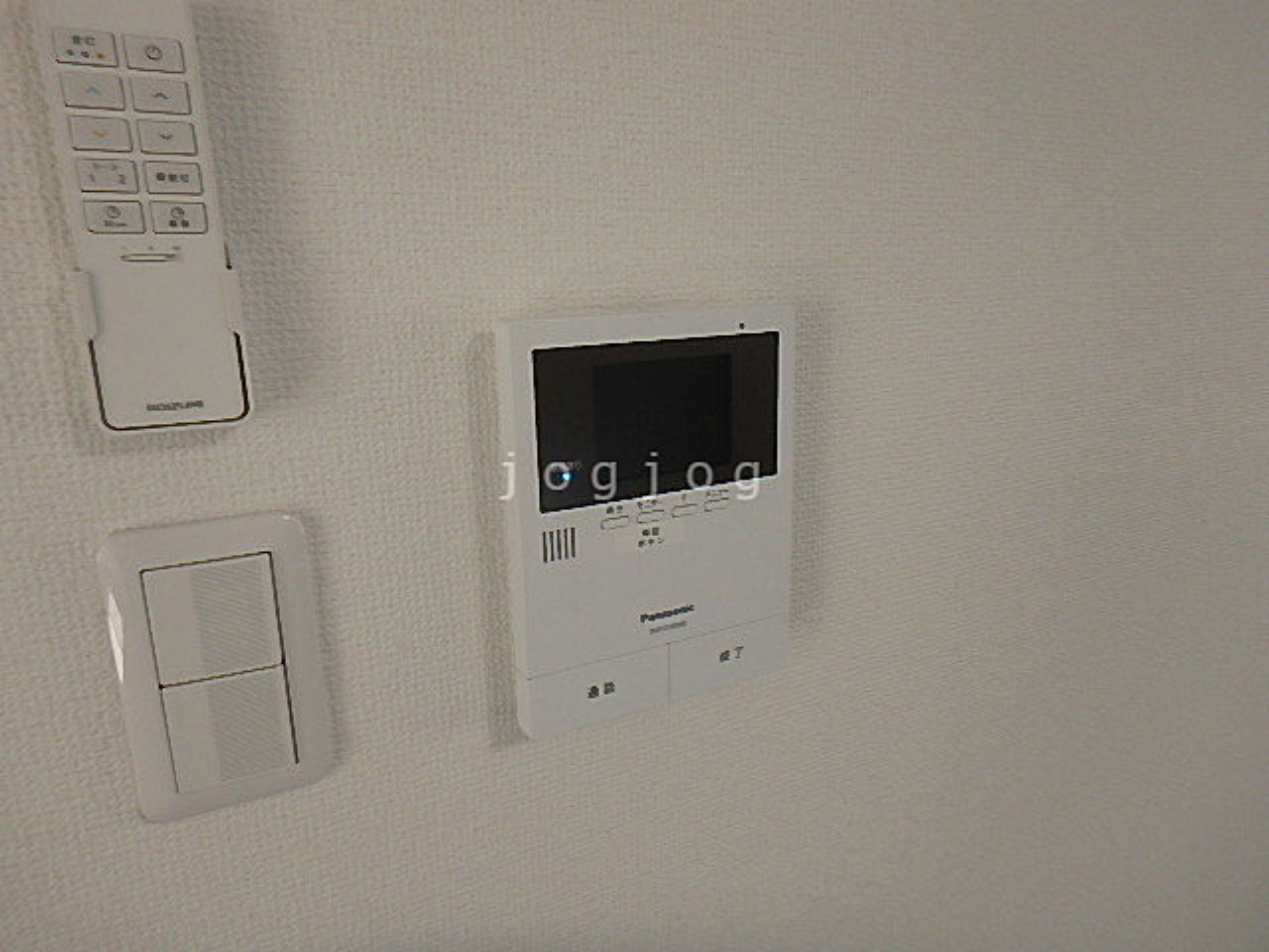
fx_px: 770
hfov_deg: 79.0
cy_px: 476
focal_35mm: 21
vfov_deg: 63.4
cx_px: 634
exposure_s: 1/60
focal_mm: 3.7
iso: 200
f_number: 3.5
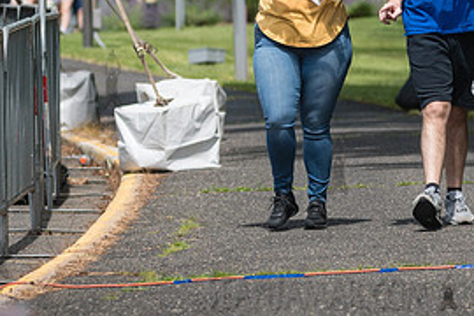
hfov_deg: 4.6
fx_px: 5911
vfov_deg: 3.1
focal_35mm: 449
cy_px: -6
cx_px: 337
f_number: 4.5
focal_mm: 155
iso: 250
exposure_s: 1/2000
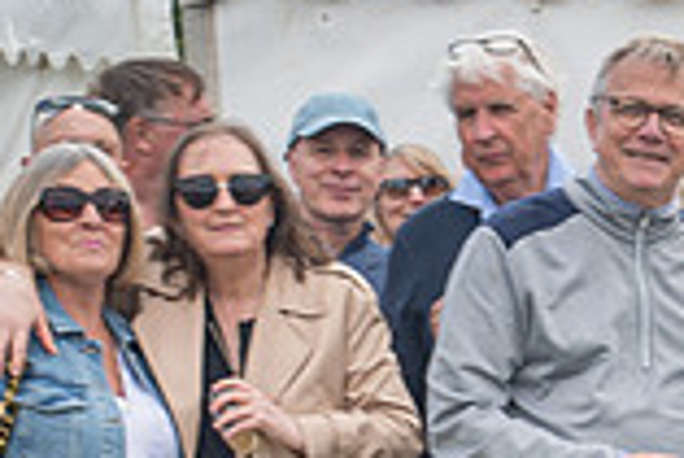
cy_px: 648
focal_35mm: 143
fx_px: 2719
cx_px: 781
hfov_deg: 14.0
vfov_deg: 9.4
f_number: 6.3
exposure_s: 1/60
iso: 50
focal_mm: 24
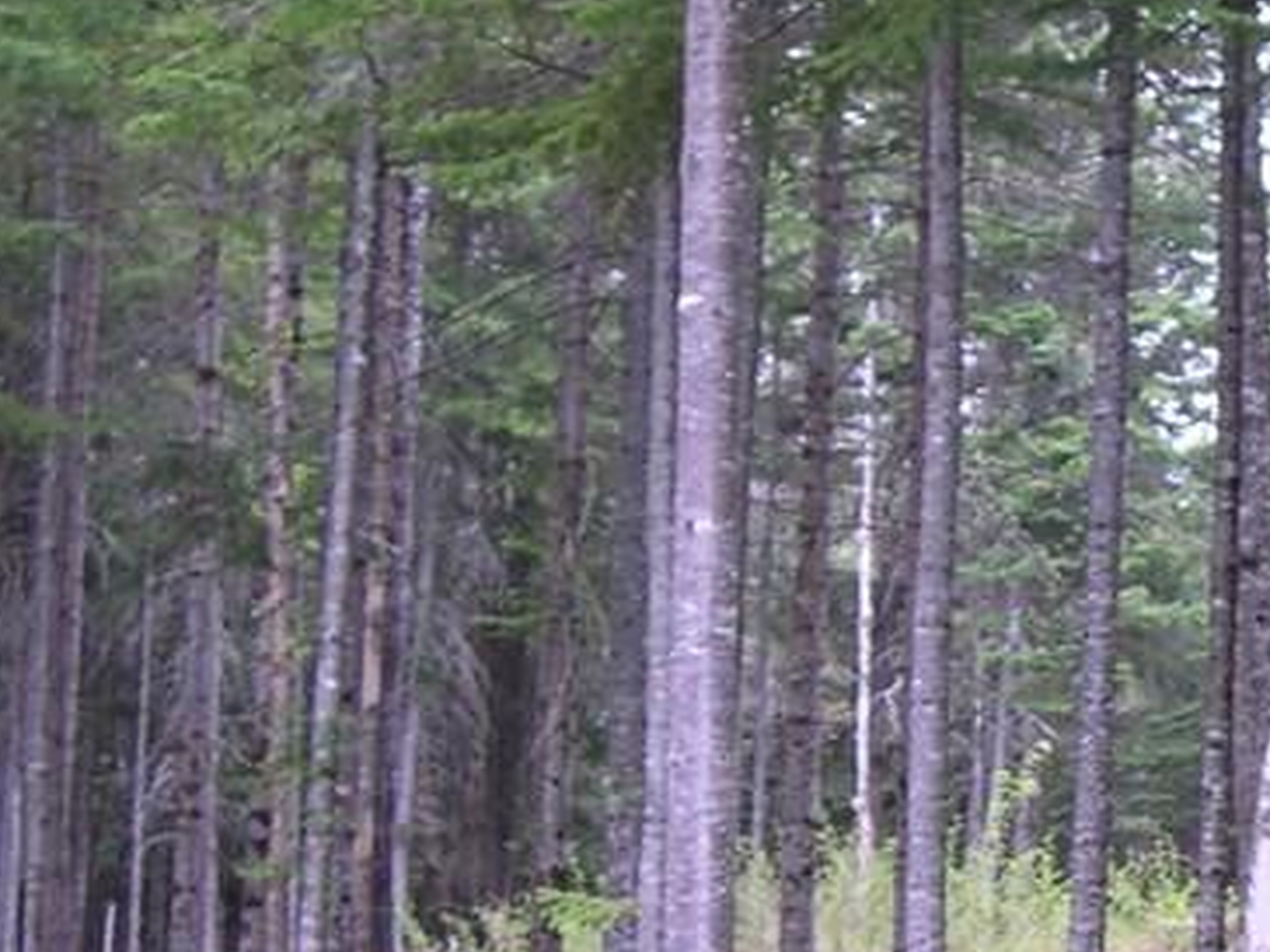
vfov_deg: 13.8
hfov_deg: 17.7
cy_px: 767
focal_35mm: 107
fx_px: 3926
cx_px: 1424
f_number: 2.8
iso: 100
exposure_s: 1/43.8
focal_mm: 8
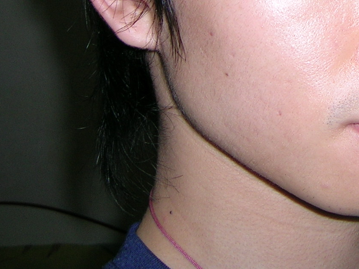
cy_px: -42
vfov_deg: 16.7
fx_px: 881
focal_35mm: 85
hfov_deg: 21.9
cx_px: 383
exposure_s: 1/60.1
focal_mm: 5.4
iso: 50
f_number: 2.8
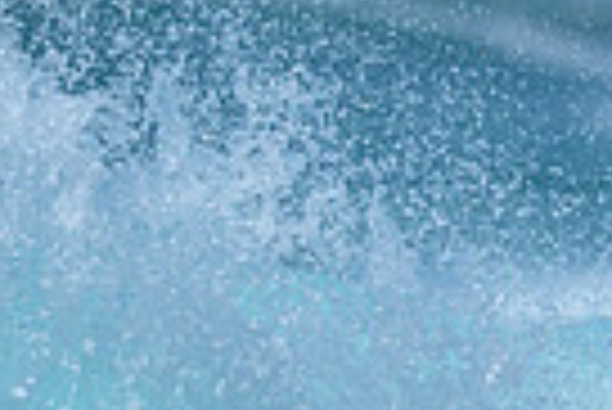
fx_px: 73841
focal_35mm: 4339
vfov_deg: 0.3
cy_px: 779
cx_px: 315
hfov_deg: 0.5
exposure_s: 1/2500
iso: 180
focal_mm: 800
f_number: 6.3
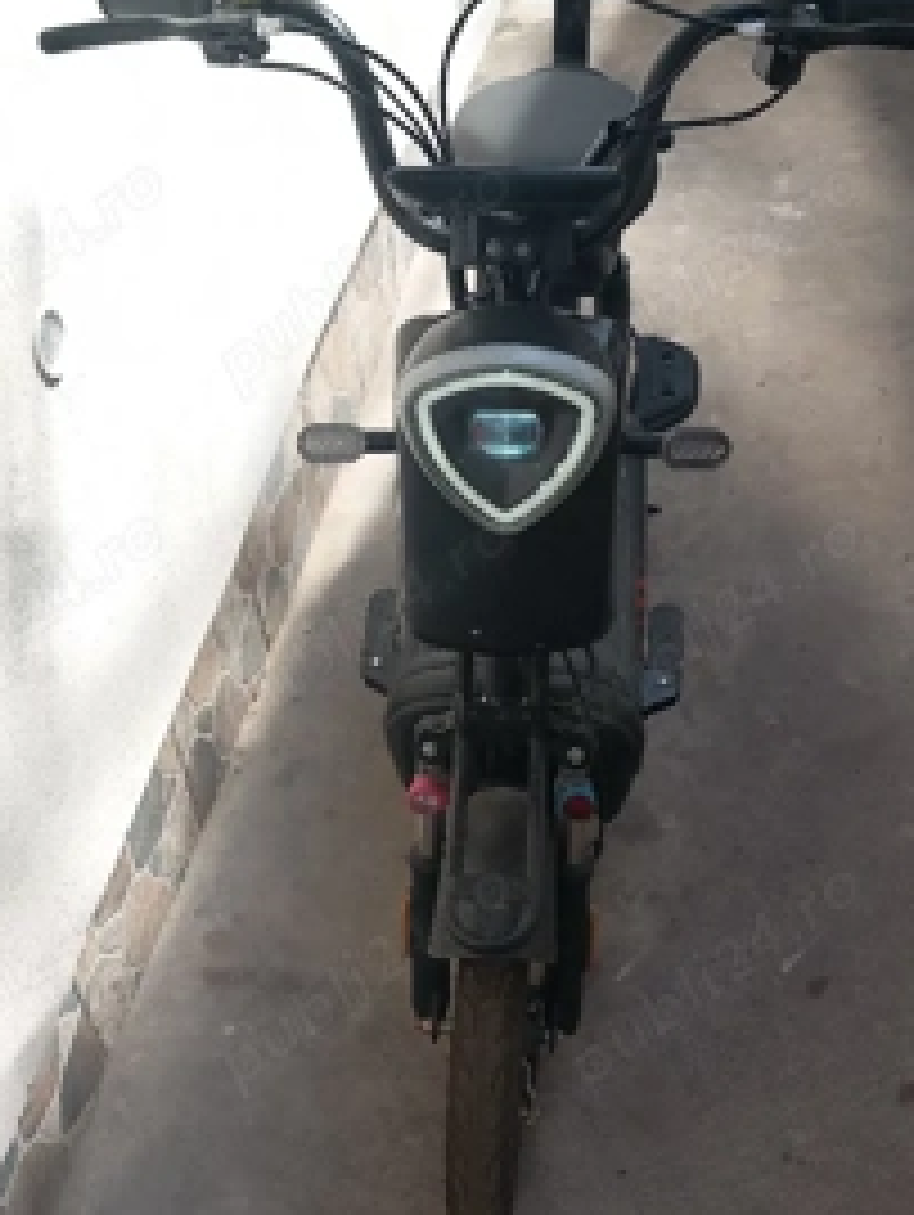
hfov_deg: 36.0
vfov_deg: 46.7
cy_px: 680
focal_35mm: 40
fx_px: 1406
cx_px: 455
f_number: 1.8
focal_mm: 4
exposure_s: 1/175
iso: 20
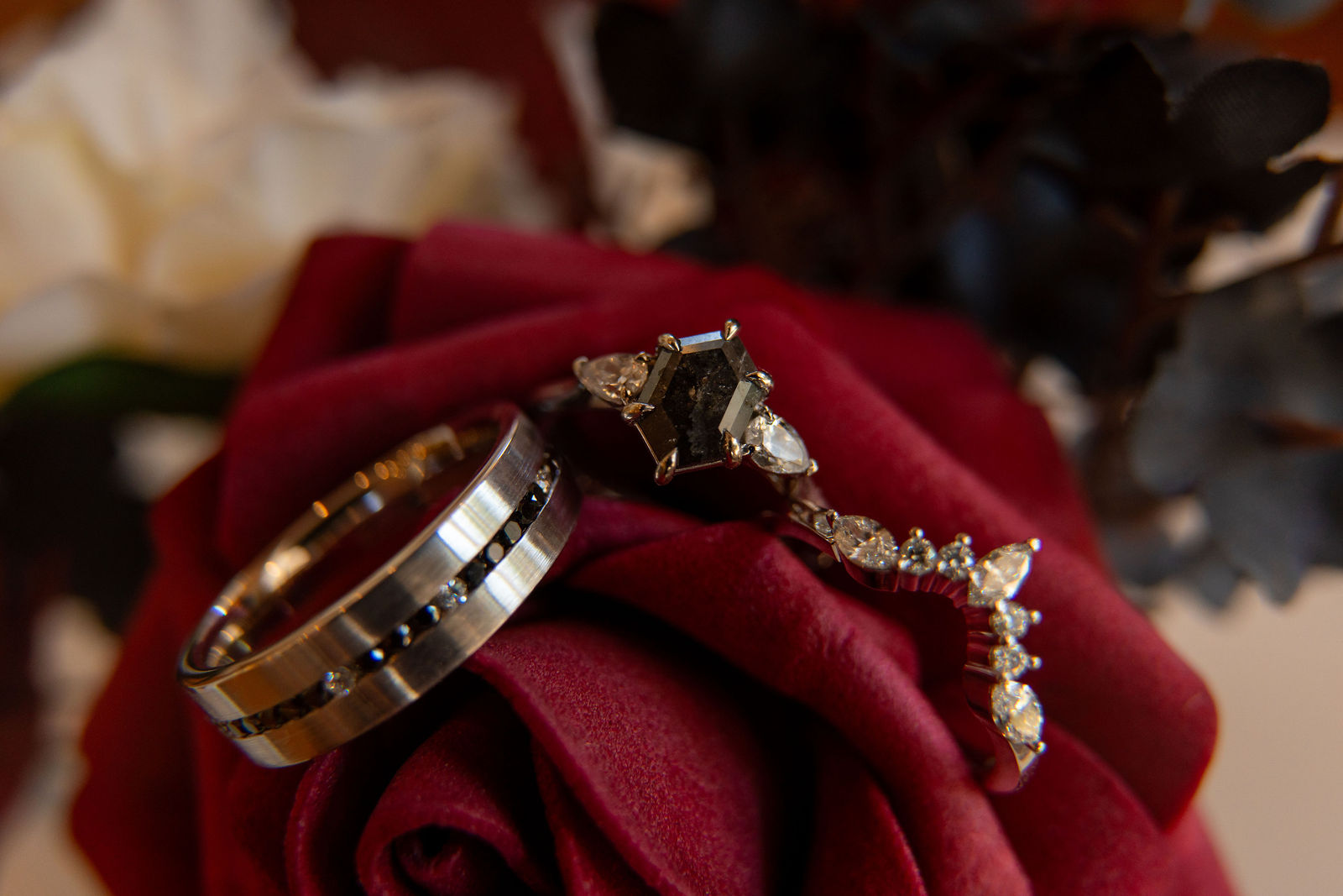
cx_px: 672
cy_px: 448
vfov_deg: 46.4
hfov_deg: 65.5
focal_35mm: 28
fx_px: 1045
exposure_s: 1/200
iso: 640
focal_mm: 28
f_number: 5
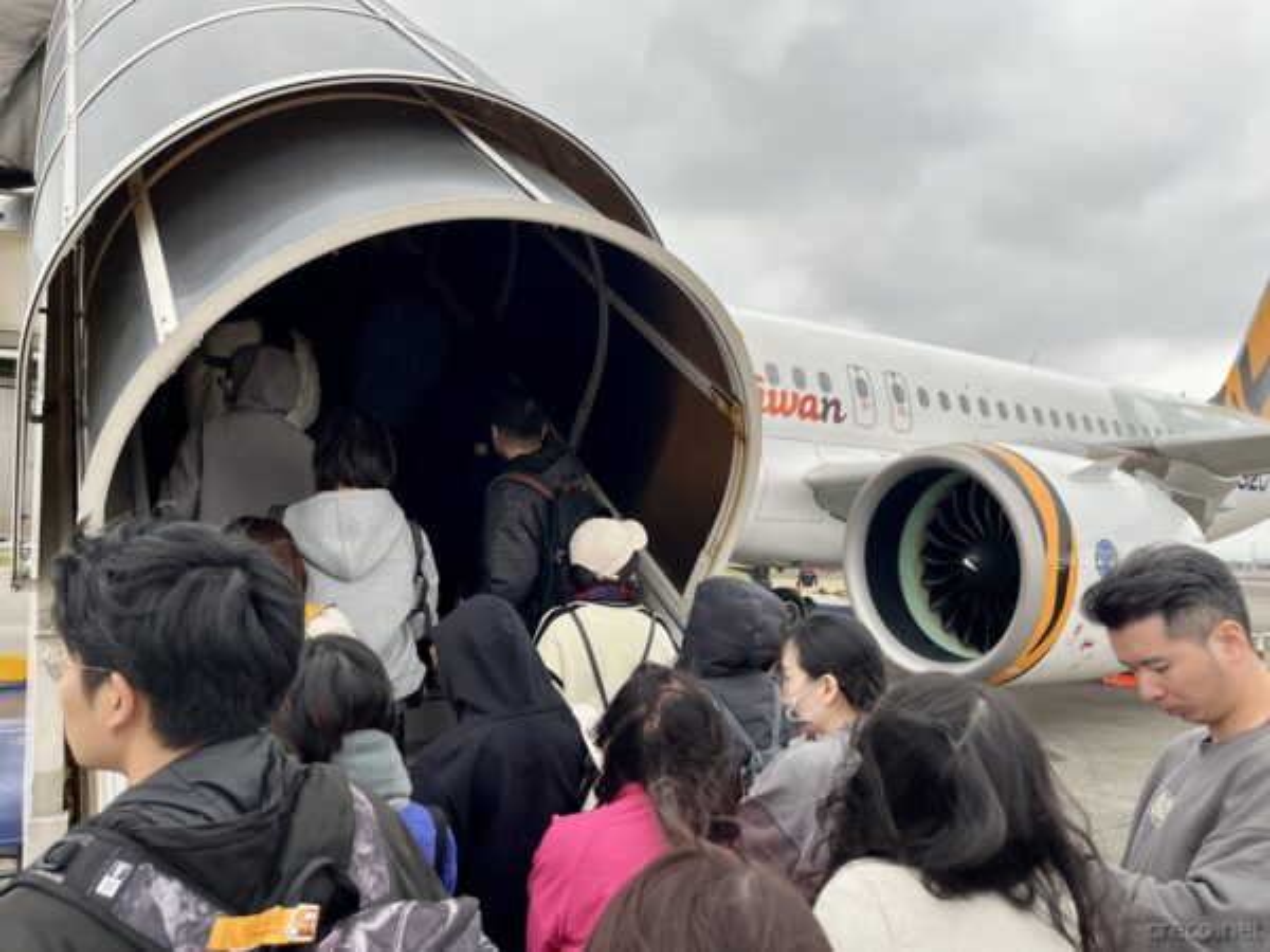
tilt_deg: +3.2
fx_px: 954
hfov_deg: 67.3
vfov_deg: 53.1
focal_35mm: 26
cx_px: 635
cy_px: 476
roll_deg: -1.5
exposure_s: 1/121
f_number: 1.6
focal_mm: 5.1
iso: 125
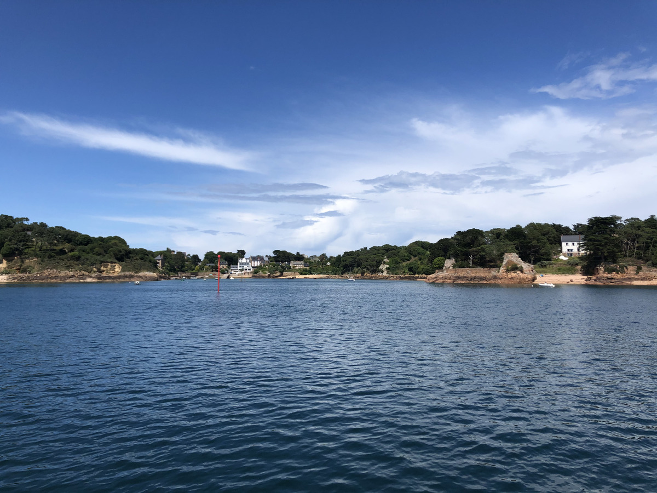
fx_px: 531
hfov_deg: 63.4
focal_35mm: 28
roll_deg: +0.1
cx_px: 328
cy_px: 246
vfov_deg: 49.7
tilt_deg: +3.0
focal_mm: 4
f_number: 1.8
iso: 20
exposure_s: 1/3247
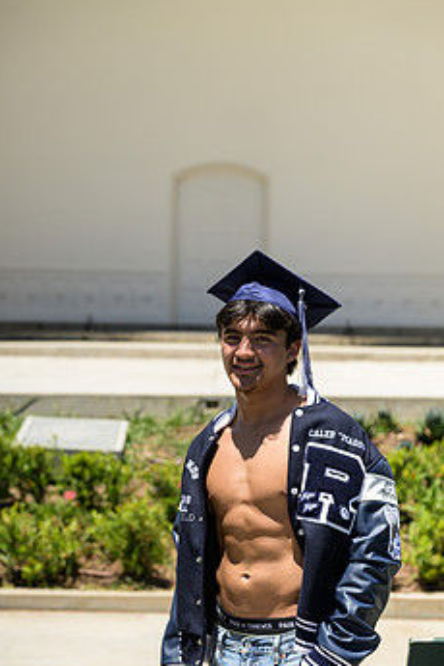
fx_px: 1591
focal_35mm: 86
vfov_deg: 23.6
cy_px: 409
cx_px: 232
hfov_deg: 15.9
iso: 800
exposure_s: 1/6400
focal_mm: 66
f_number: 4
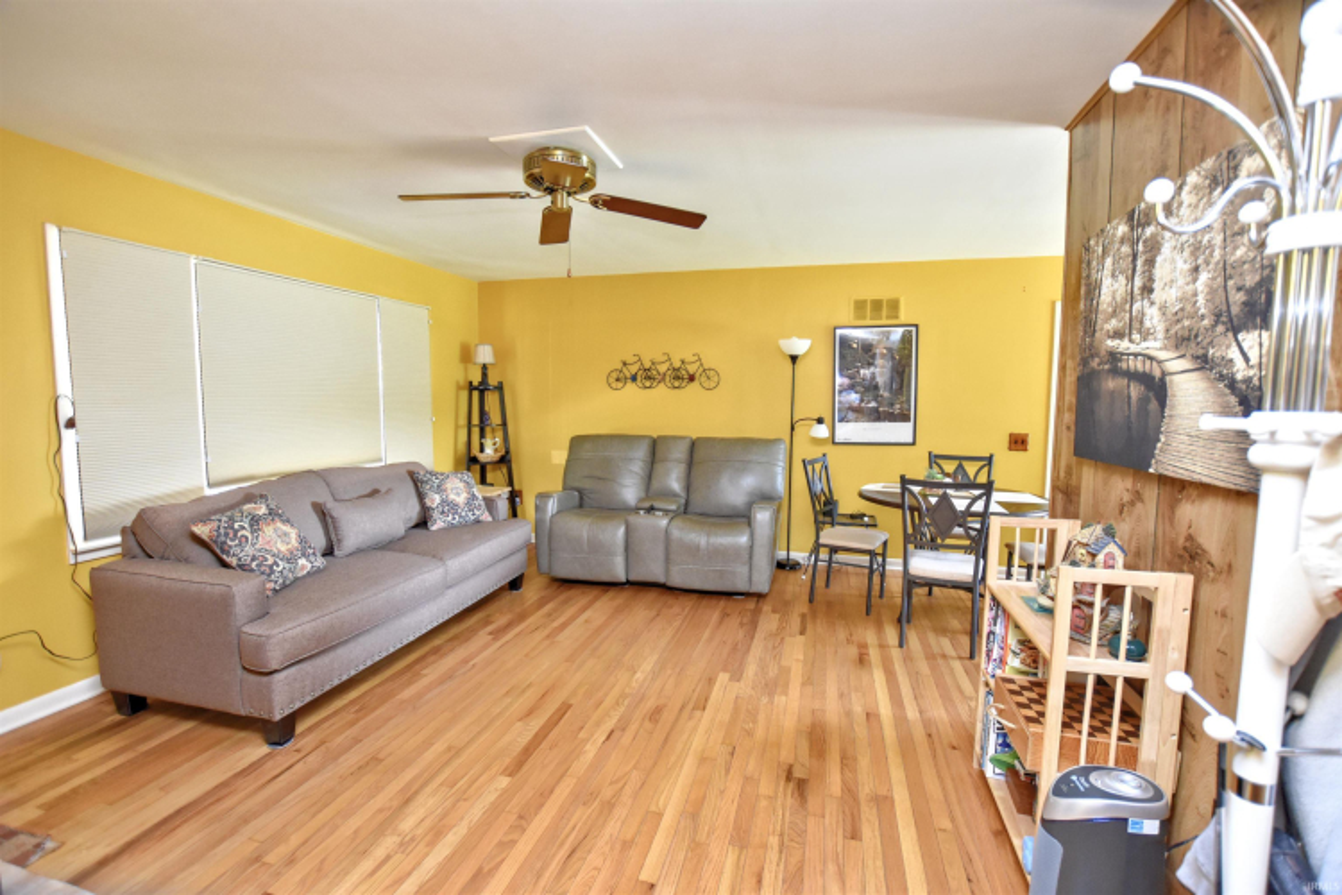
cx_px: 671
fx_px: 559
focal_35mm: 15
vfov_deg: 77.3
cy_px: 448
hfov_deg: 100.4
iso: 1800
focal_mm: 10
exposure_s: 1/60
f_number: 3.5
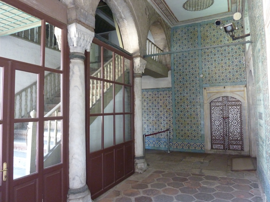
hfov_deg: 69.4
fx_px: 195
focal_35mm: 25
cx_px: 135
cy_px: 101
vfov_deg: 54.9
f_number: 3.3
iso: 400
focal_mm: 4.1
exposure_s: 1/13
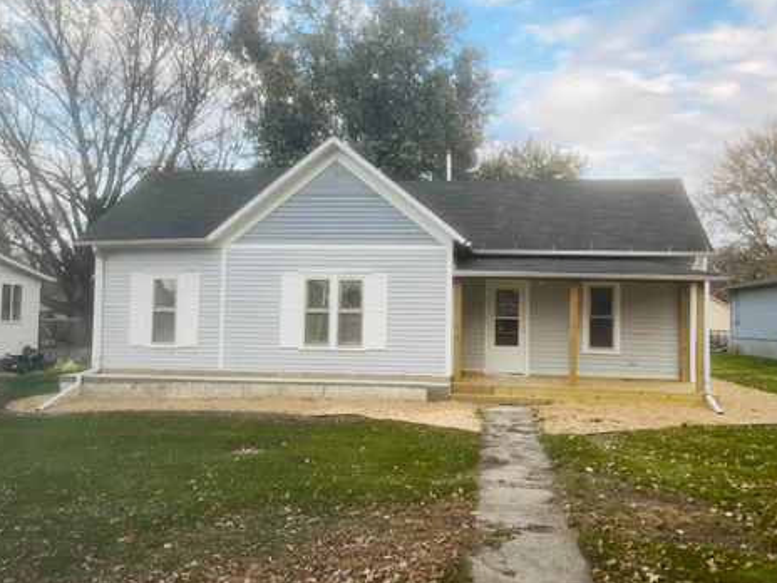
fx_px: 628
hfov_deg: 63.4
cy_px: 294
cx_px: 409
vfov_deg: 49.7
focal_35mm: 28
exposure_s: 1/404
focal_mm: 5.1
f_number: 1.6
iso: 40
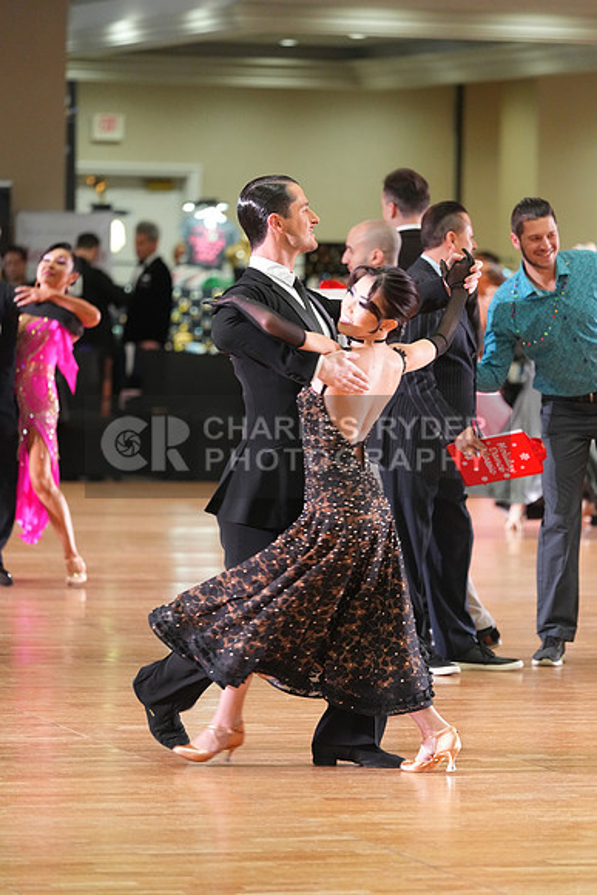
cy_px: 448
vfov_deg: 10.3
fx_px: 4972
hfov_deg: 6.9
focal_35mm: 200
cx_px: 298
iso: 3200
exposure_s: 1/200
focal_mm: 200
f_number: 4
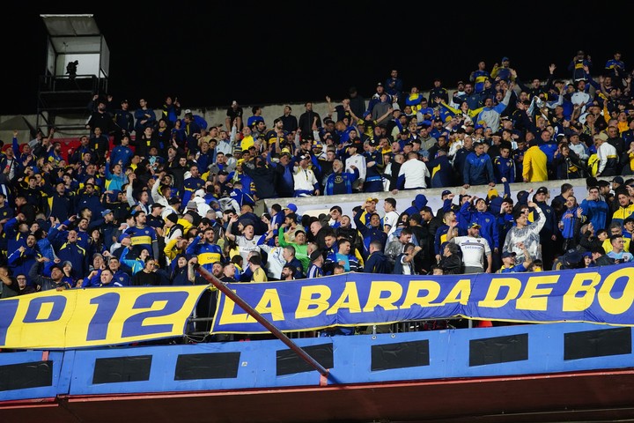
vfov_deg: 9.7
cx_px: 317
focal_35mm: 141
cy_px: 212
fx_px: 2483
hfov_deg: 14.6
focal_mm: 141
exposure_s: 1/250
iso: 8000
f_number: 5
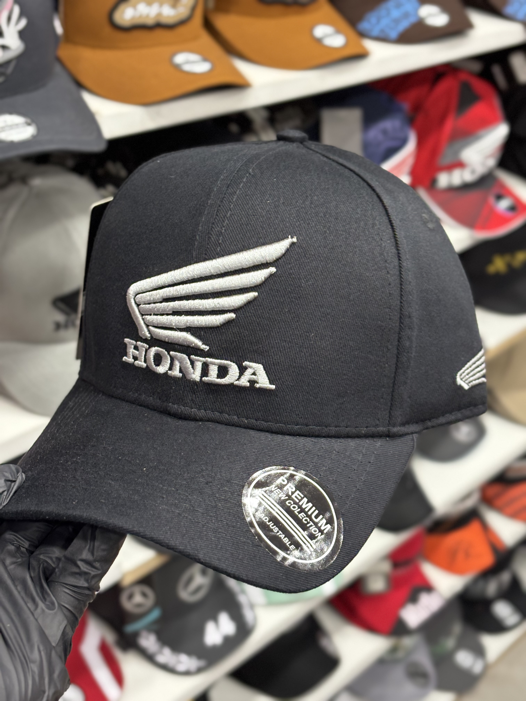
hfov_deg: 28.0
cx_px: 263
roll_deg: -2.2
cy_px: 350
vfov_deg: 36.8
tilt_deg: -29.6
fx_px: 1054
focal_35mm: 52
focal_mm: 5.96
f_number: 1.6
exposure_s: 1/33
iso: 200
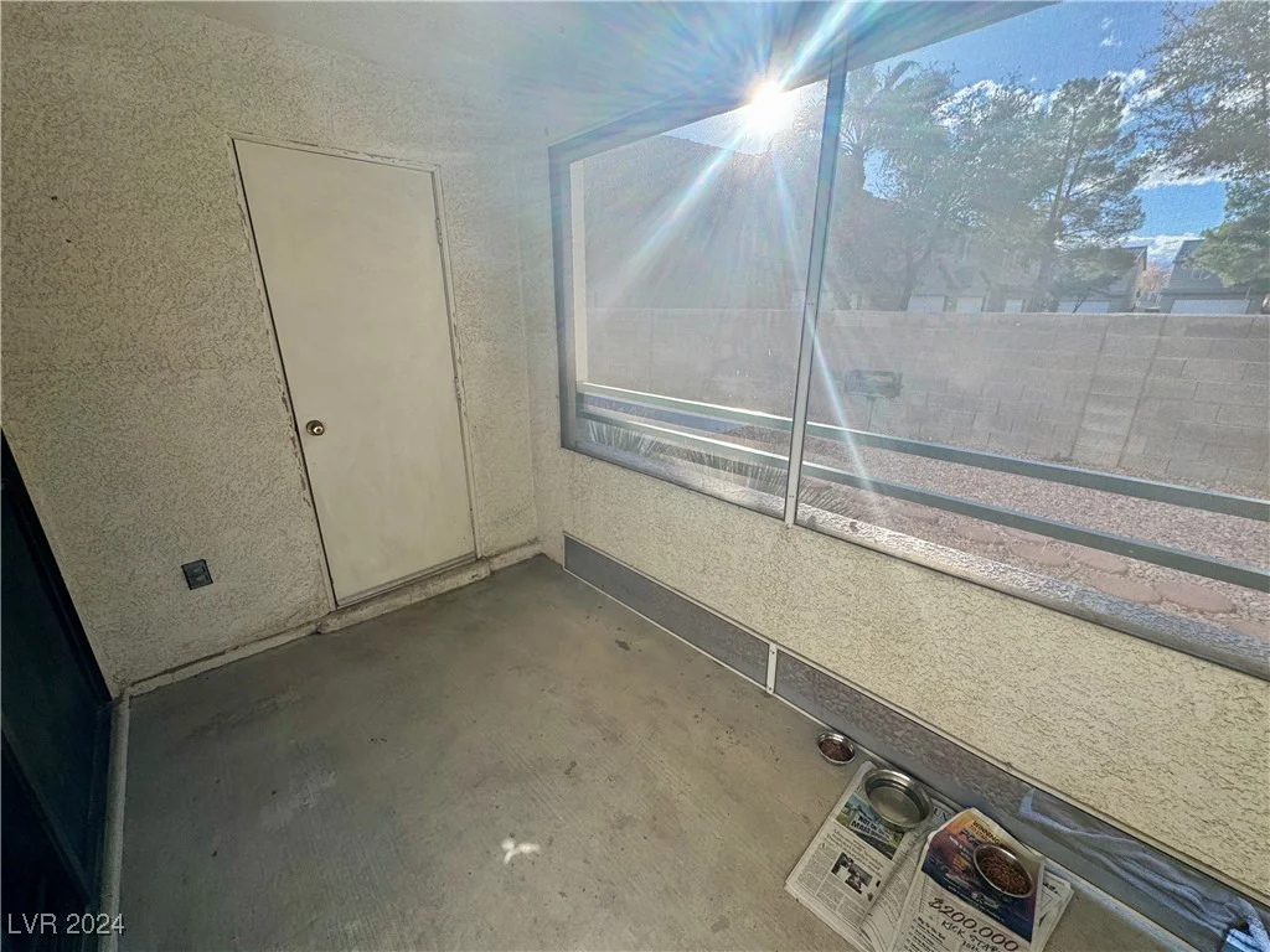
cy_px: 476
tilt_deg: -19.5
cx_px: 635
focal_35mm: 14
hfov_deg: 102.1
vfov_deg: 85.7
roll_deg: +0.2
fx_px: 514
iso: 40
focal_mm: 2.22
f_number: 2.2
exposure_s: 1/352
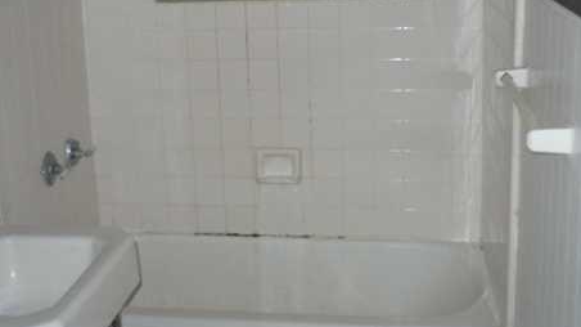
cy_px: 79
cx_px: 266
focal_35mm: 54
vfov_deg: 22.0
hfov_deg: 38.5
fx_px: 832
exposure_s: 1/30
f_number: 2.8
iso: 125
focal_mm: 5.8
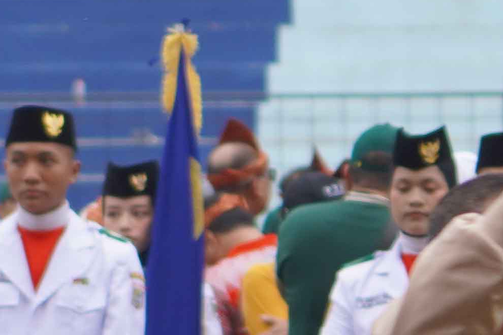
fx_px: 9780
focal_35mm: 700
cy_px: 141
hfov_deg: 2.9
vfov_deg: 2.0
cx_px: -943
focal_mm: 77
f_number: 4
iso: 125
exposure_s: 1/160
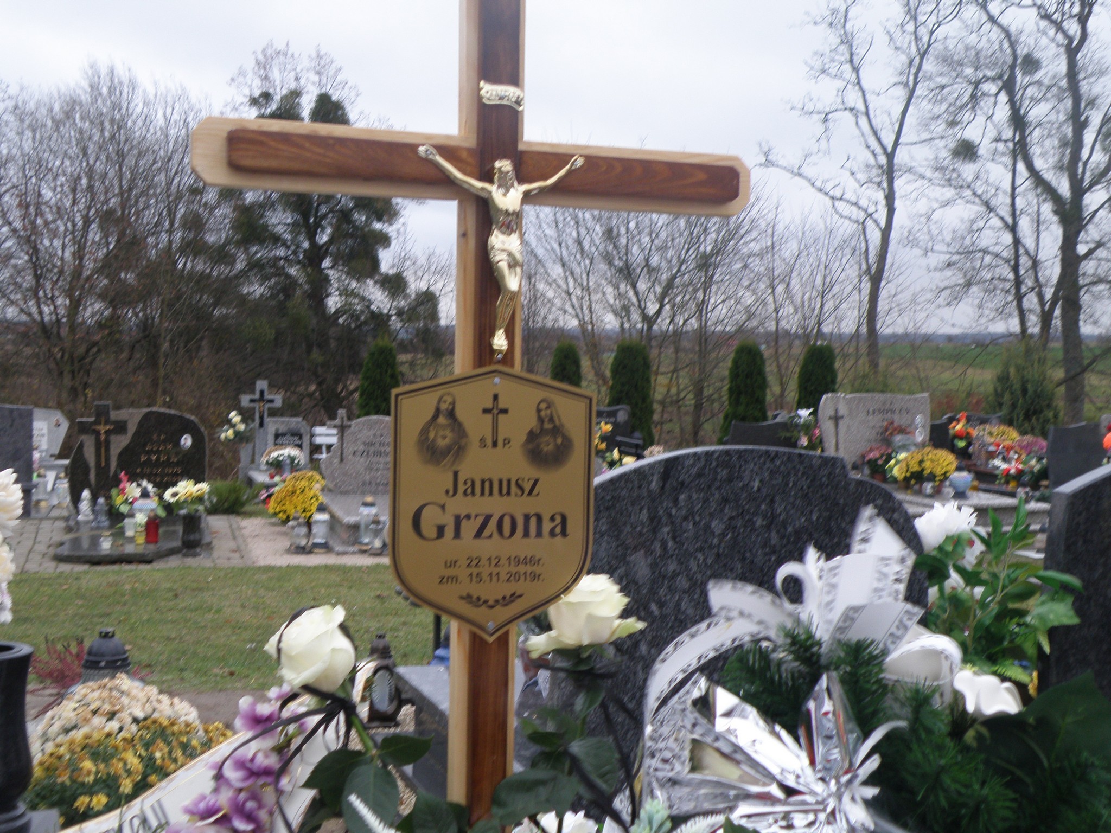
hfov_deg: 42.1
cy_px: 416
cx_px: 556
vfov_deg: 32.2
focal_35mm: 45
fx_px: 1444
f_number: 3.4
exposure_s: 1/50
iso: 80
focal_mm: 8.06
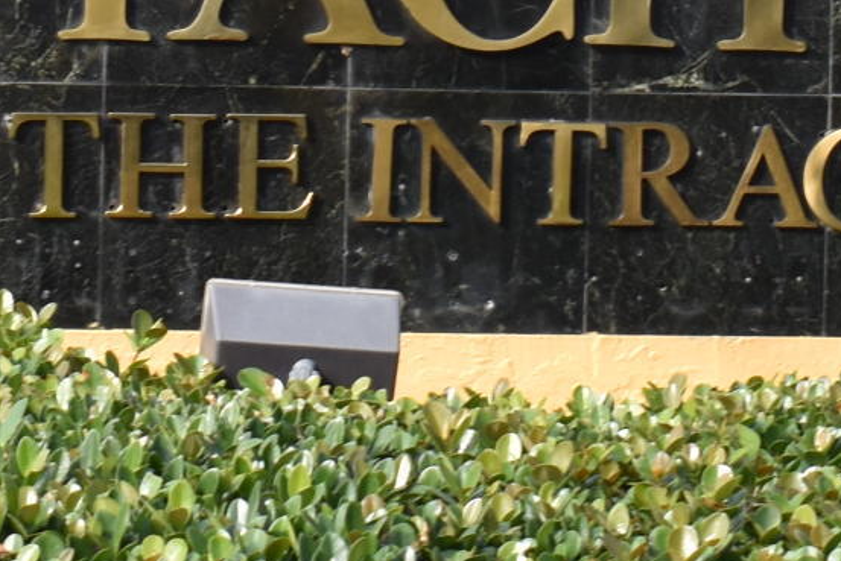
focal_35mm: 244
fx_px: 5701
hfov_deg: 8.4
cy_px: -306
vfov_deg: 5.6
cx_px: 502
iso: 200
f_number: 7.1
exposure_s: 1/250
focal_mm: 30
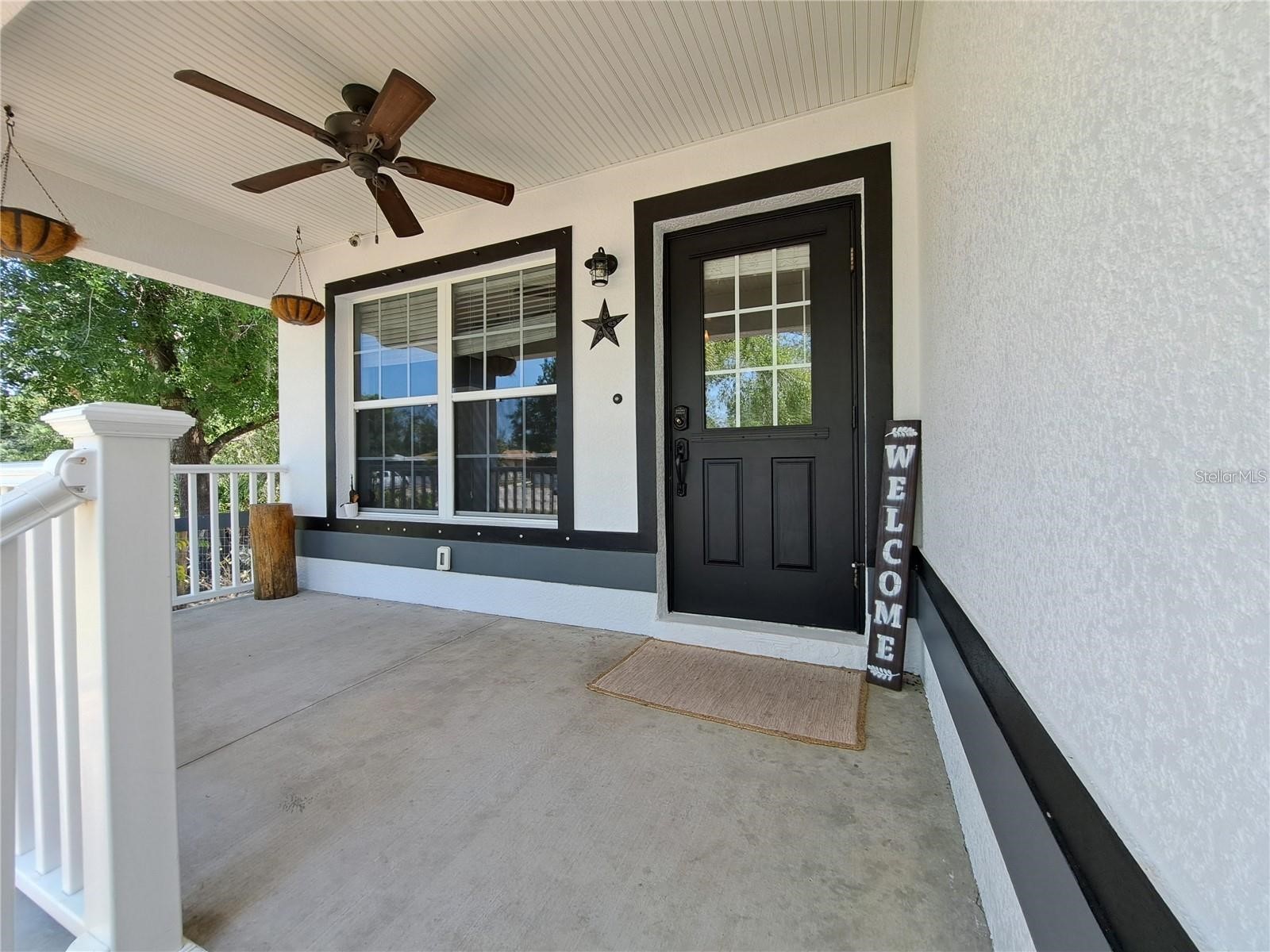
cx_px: 635
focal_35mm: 13
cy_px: 476
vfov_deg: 89.9
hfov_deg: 106.2
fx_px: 477
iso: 50
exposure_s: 1/120
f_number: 2.2
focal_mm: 1.74
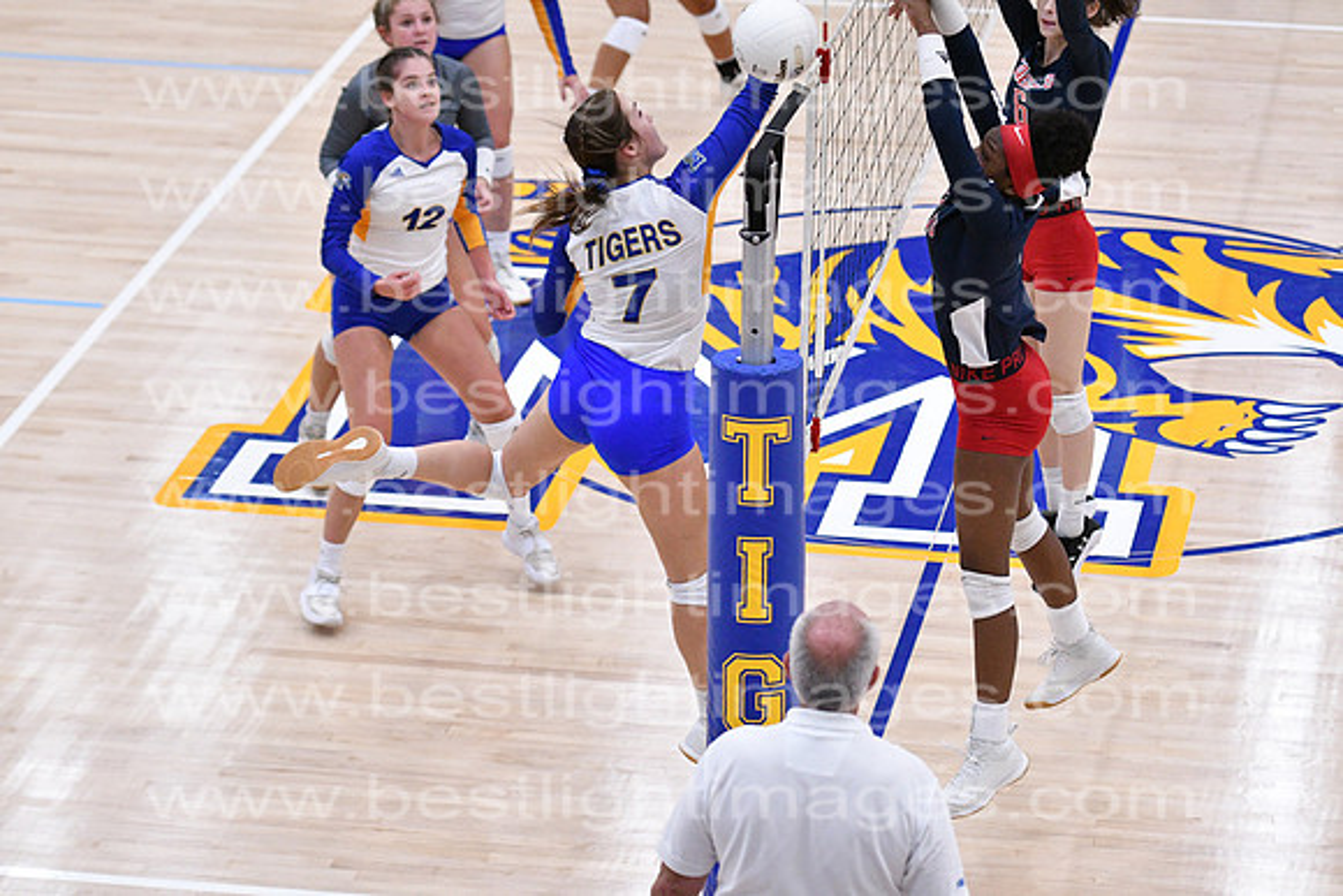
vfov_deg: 9.9
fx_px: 5149
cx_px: 672
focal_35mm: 138
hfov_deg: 14.9
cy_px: 448
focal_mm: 92
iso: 6400
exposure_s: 1/1000
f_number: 3.2
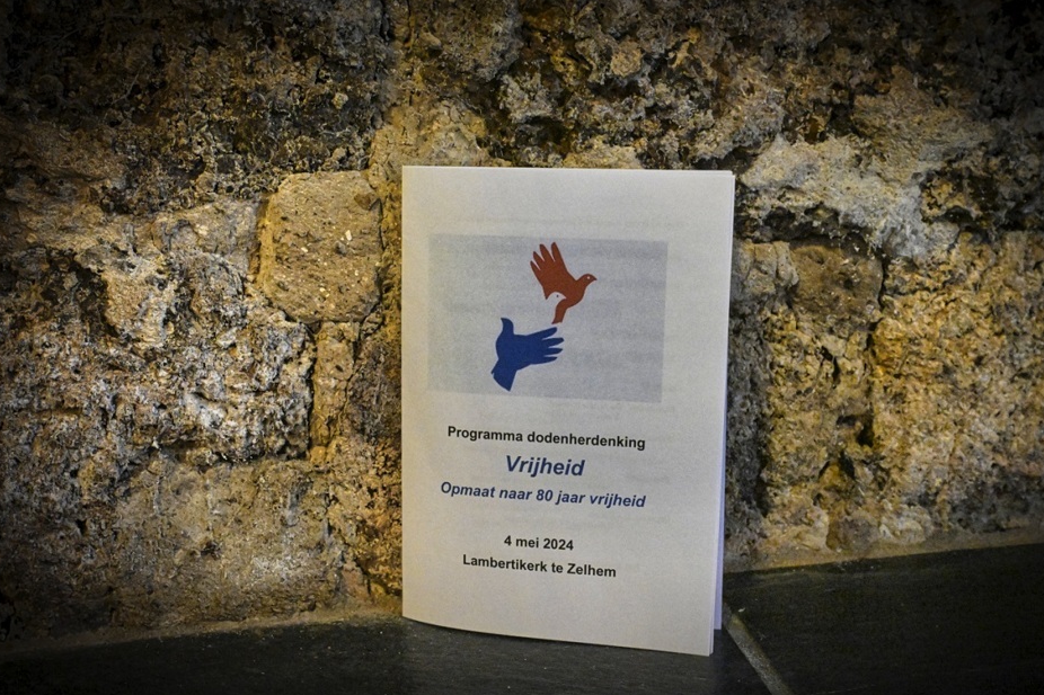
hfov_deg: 41.9
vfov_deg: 28.6
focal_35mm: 47
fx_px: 1363
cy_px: 360
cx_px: 558
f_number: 10
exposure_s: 1/40
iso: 12800
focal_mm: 43
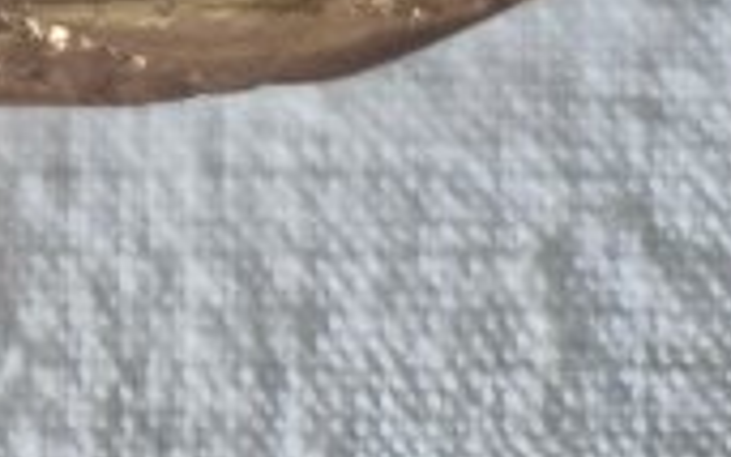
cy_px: -1896
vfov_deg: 5.5
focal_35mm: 171
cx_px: -975
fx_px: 3408
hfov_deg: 10.6
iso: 500
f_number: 1.8
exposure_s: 1/100
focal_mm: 5.4
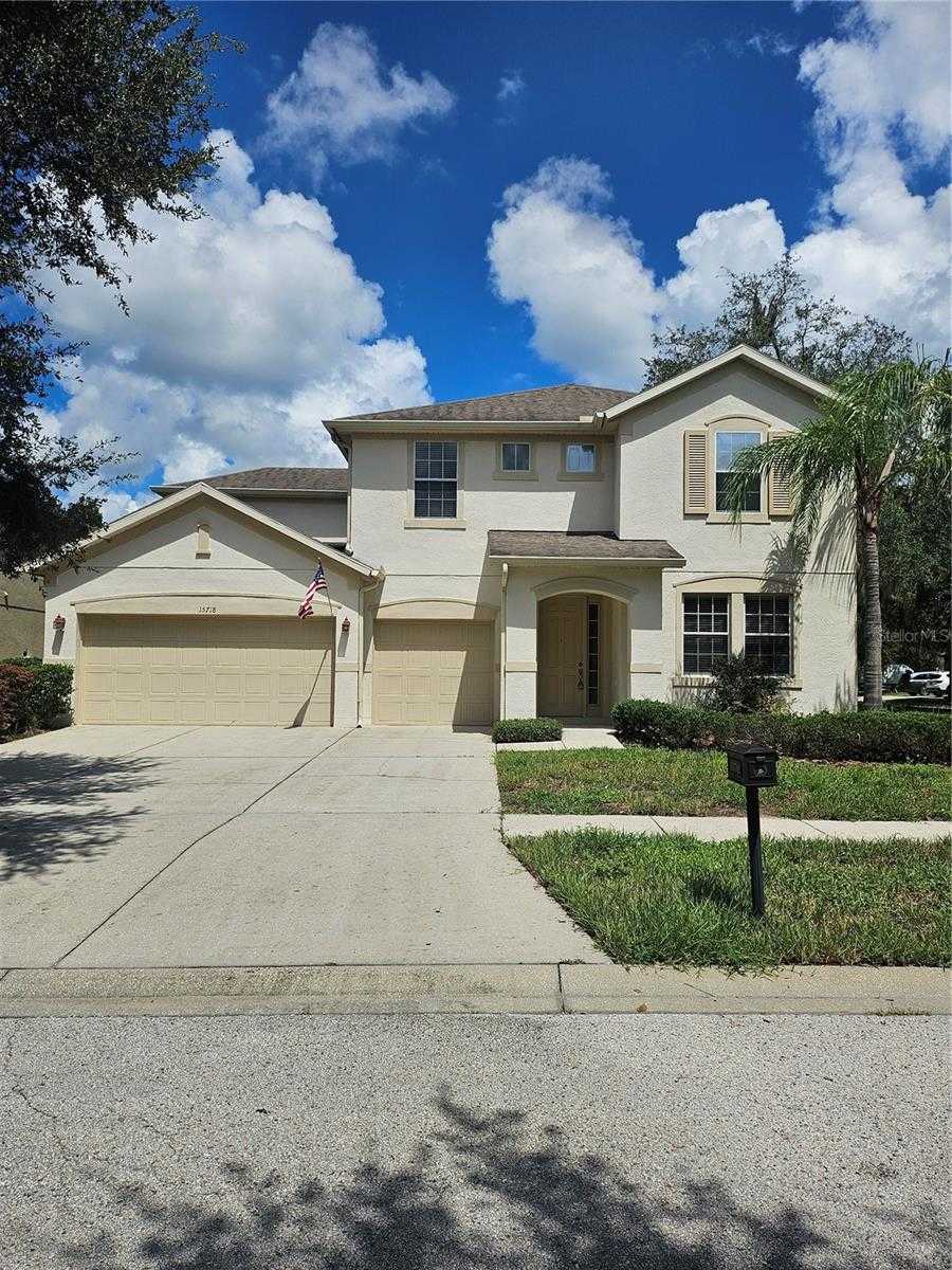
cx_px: 476
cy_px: 635
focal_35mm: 24
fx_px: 880
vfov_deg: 71.6
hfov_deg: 56.8
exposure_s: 1/9365
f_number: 1.8
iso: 50
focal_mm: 5
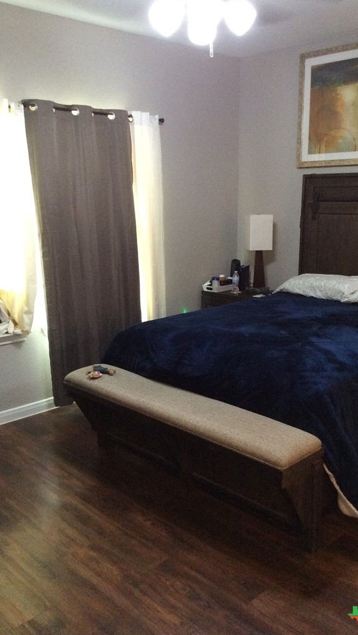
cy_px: 317
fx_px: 590
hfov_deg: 33.7
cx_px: 199
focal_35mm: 35
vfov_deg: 56.6
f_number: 2.4
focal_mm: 3.3
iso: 250
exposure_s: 1/24
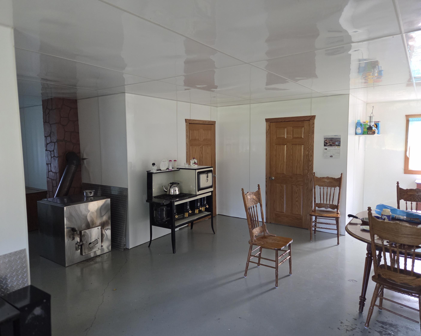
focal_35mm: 24
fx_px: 299
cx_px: 198
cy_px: 168
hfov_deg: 70.2
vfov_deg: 58.8
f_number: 1.8
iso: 500
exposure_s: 1/120
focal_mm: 5.4
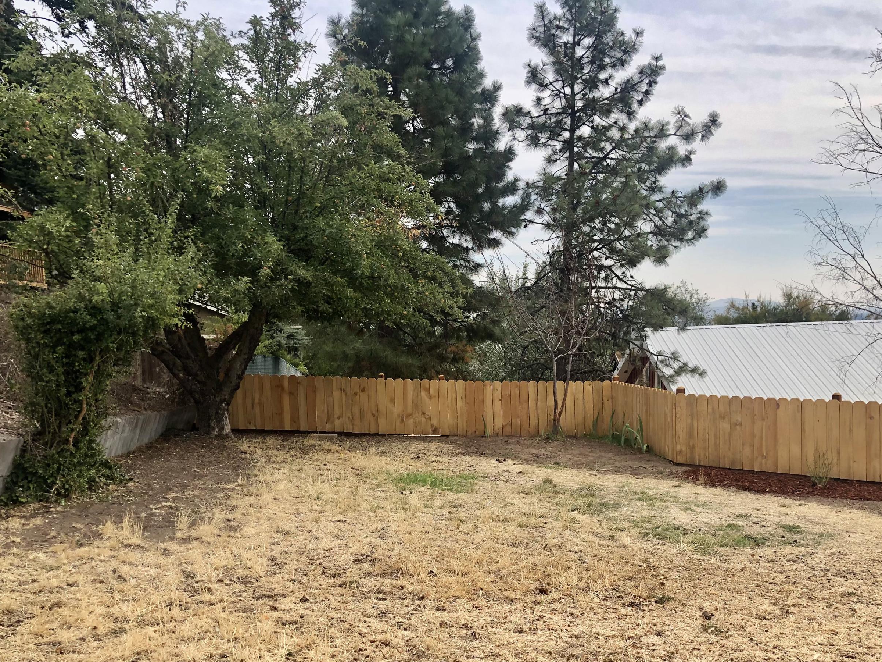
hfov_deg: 52.6
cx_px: 480
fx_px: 892
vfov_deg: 40.5
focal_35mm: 35
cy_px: 407
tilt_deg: -4.9
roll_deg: +3.5
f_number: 1.8
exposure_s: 1/1600
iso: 20
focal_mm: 4
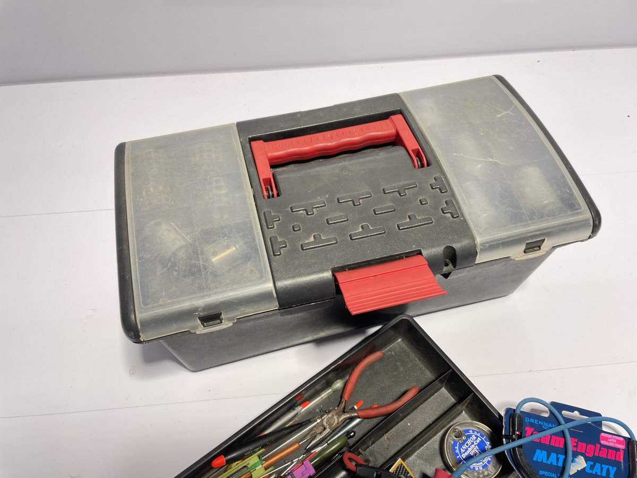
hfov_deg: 67.3
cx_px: 318
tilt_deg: -49.6
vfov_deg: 53.1
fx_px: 478
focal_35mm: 26
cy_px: 239
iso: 40
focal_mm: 4.2
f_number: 1.6
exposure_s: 1/100
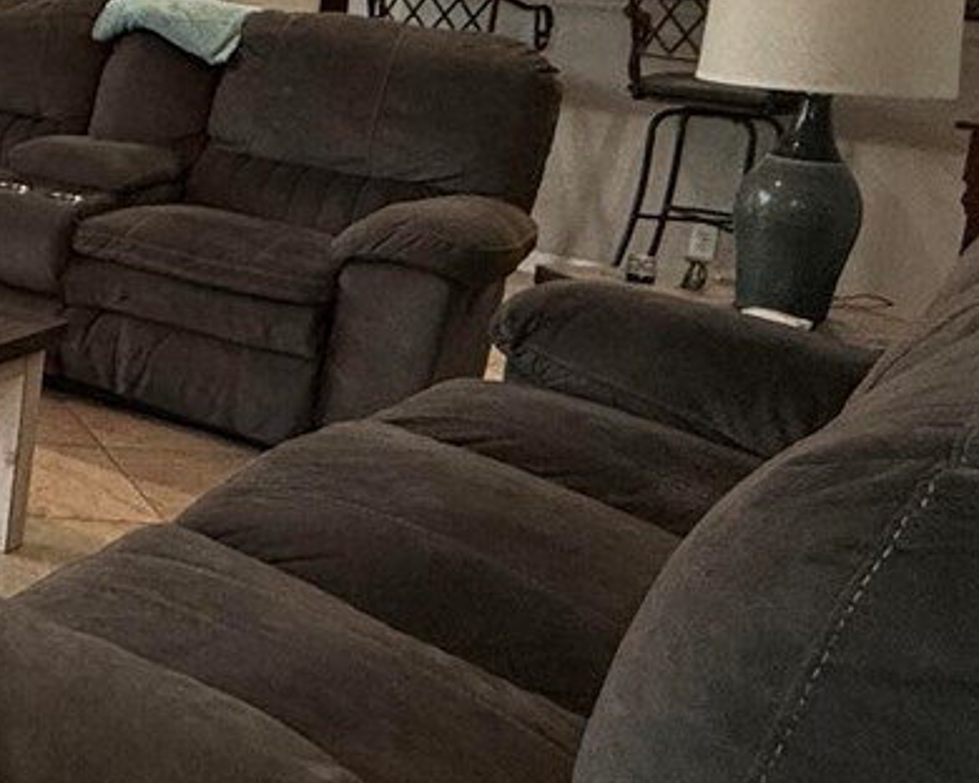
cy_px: 90
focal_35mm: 56
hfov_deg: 25.8
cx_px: -454
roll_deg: -3.0
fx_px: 1623
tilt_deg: -7.2
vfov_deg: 26.3
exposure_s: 1/120
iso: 320
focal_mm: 2.22
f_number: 2.2
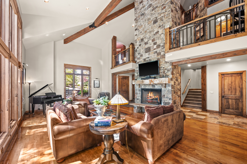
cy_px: 82
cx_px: 124
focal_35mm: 14
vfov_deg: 81.1
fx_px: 96
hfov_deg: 104.3
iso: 400
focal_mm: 14
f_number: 7.1
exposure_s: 1/2
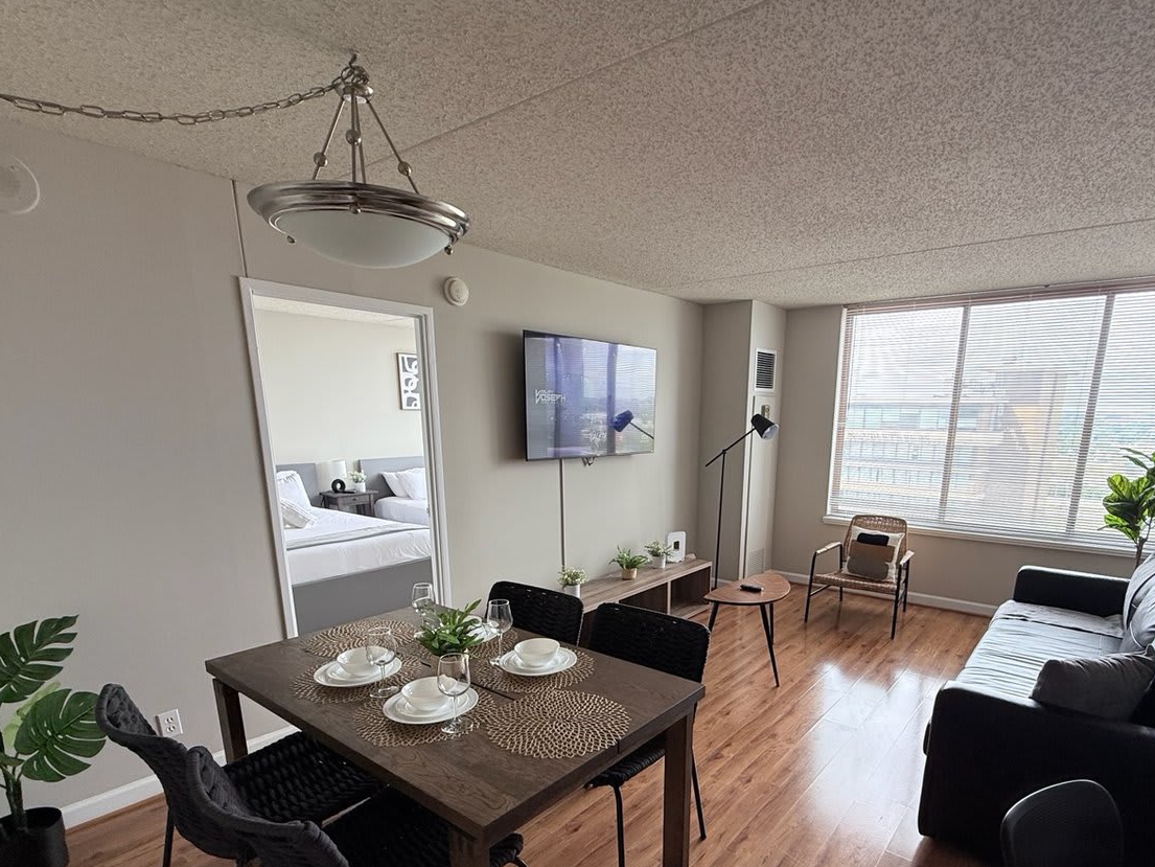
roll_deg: -1.2
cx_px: 646
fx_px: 634
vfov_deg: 67.1
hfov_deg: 84.3
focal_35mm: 19
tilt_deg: -14.2
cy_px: 567
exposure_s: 1/99
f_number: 2.2
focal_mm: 2.2
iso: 80
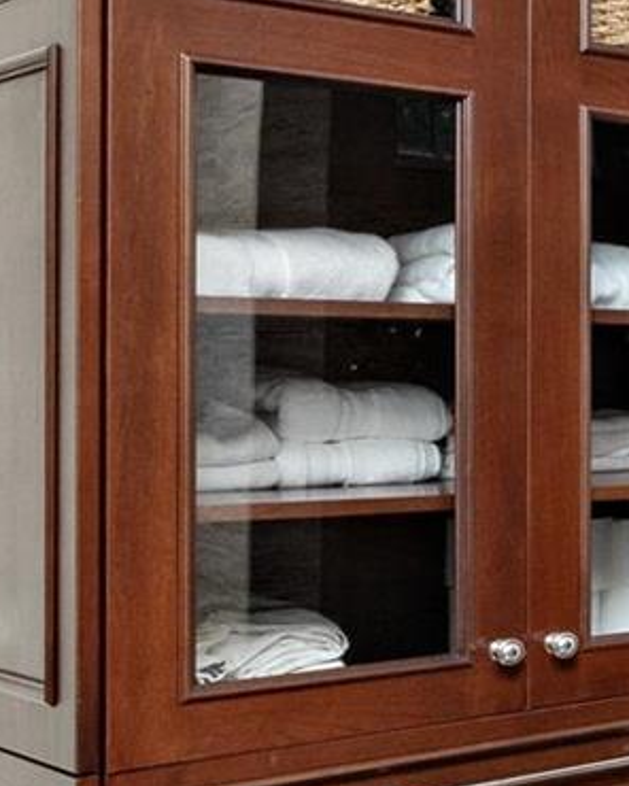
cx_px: 1530
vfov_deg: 26.1
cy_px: 382
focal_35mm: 73
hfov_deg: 14.1
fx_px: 1699
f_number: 11
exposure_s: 1/40
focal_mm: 9
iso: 400
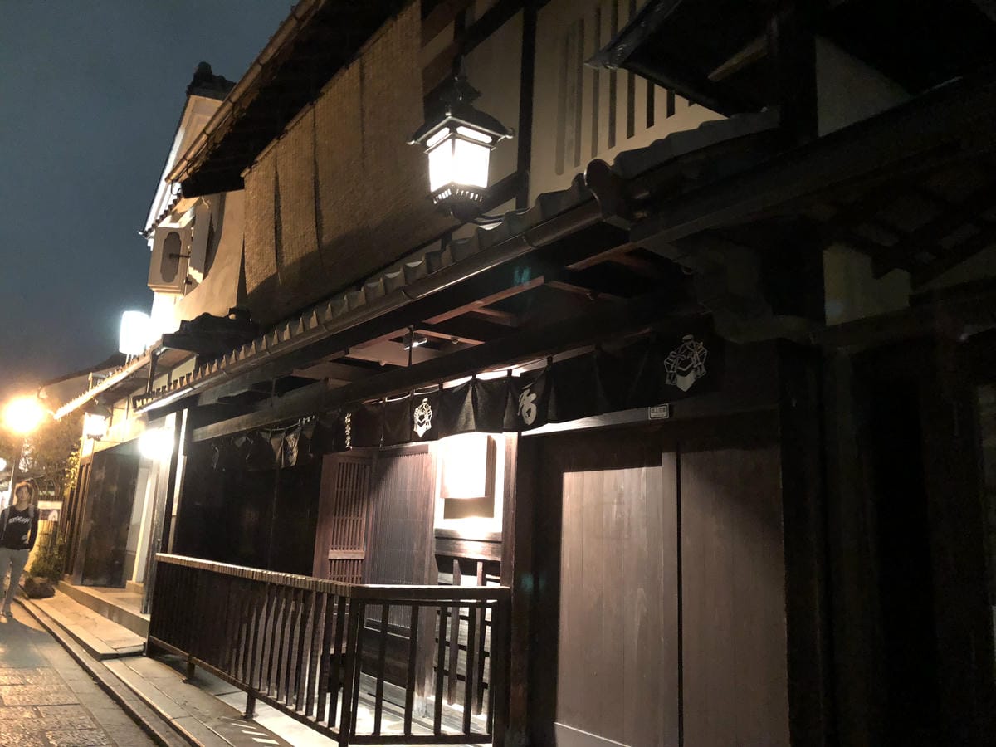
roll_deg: -2.4
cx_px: 498
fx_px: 834
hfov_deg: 61.7
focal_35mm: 29
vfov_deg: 48.2
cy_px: 374
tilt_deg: +11.1
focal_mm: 3.99
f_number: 1.8
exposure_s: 1/4
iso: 640
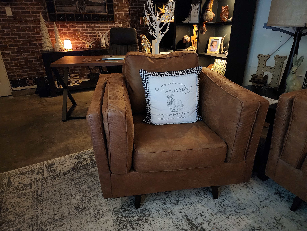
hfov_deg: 73.9
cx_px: 154
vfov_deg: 58.9
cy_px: 116
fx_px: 204
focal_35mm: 23
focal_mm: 6.4
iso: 1000
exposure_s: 1/24
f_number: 1.8
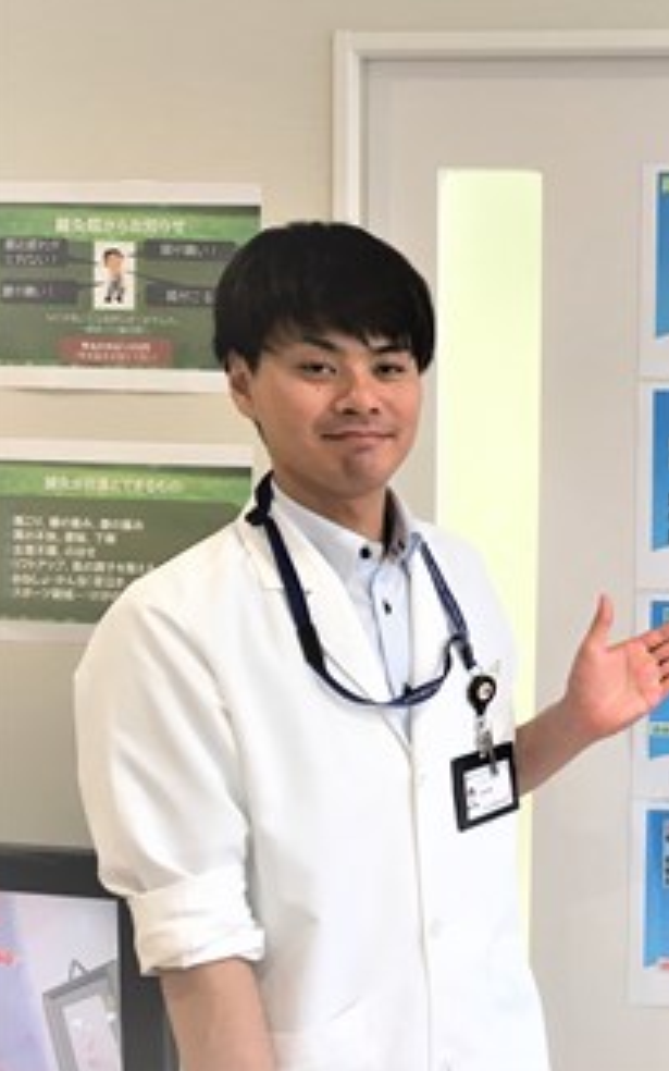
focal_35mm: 42
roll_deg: -1.8
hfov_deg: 28.0
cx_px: 721
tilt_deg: -1.8
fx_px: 1225
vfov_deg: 47.2
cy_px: 526
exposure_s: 1/30
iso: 25
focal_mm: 4.15
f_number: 2.2
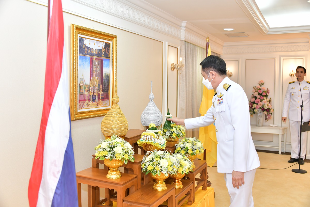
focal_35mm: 34
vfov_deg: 38.9
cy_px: 104
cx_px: 155
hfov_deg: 55.8
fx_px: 293
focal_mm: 34
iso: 1600
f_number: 4.5
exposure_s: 1/125
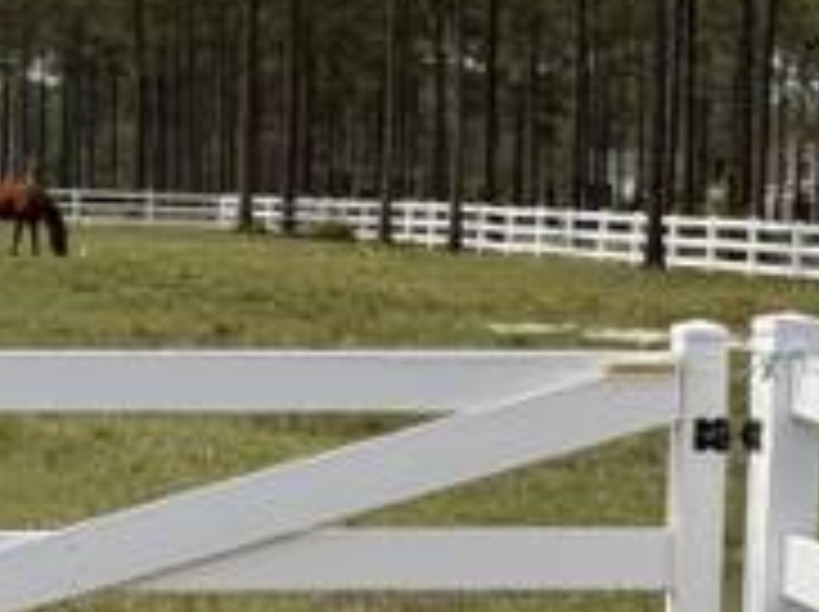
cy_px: 290
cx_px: -122
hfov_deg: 11.5
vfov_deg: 8.8
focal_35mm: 169
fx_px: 3993
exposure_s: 1/6536
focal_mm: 6.76
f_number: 1.78
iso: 64
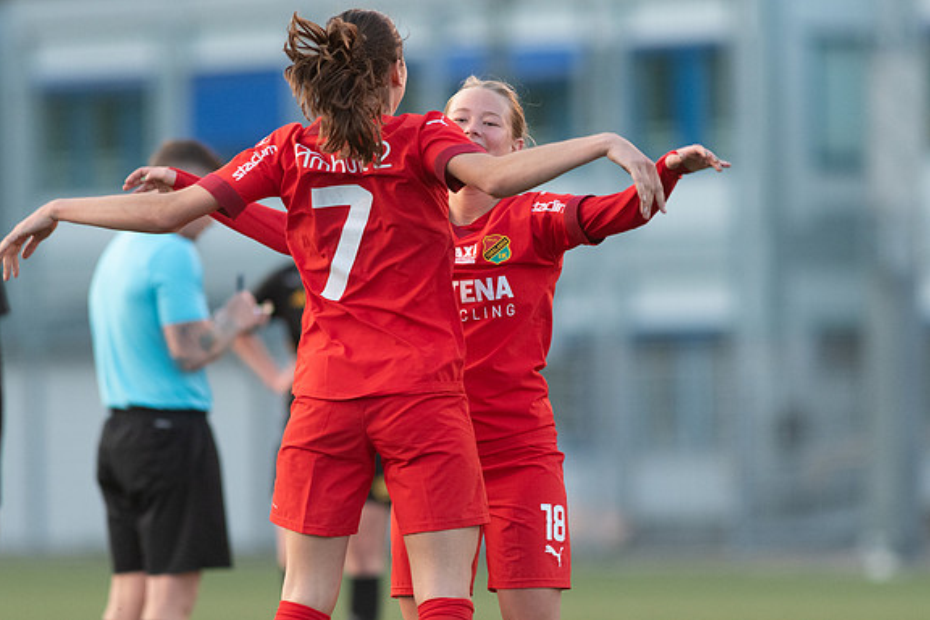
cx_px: 463
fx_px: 11702
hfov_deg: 4.6
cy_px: 311
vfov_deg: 3.0
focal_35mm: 453
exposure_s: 1/800
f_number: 3.2
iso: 2000
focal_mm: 300
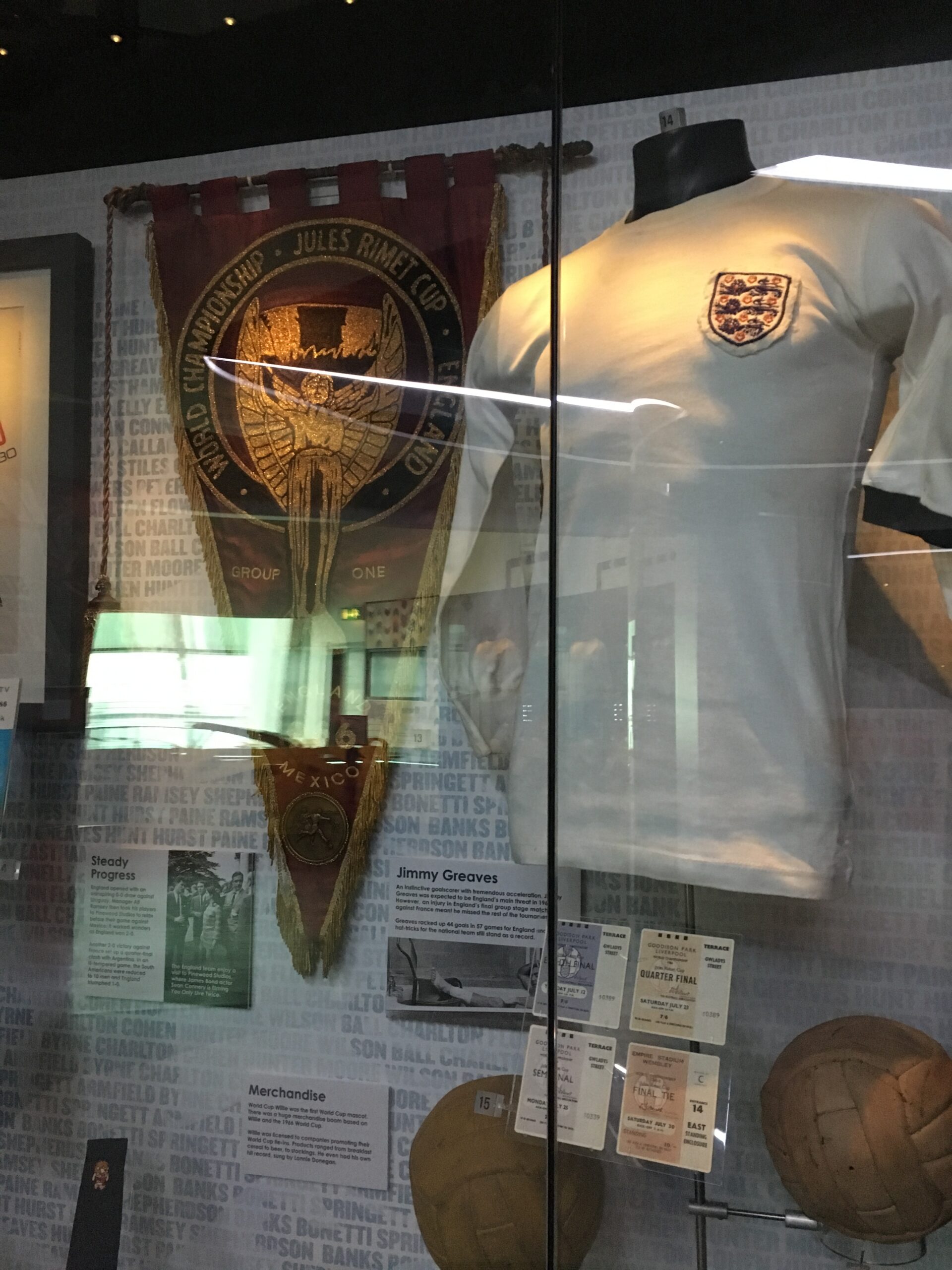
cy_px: 635
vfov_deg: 61.7
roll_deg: +0.9
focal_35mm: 29
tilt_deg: +3.3
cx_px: 476
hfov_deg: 48.2
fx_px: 1063
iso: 320
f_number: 2.2
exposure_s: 1/17
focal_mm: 4.15
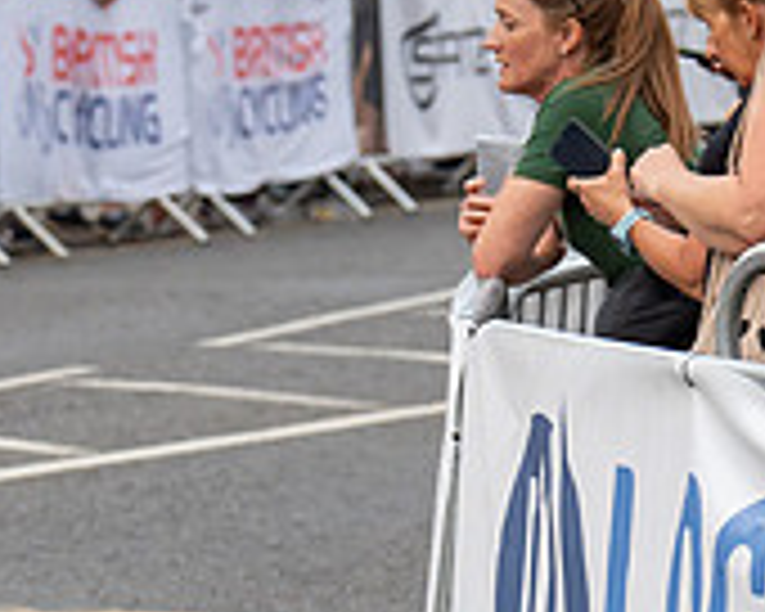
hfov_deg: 4.7
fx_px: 9305
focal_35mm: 411
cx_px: -524
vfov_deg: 3.8
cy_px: 386
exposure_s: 1/800
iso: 800
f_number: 4
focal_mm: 89
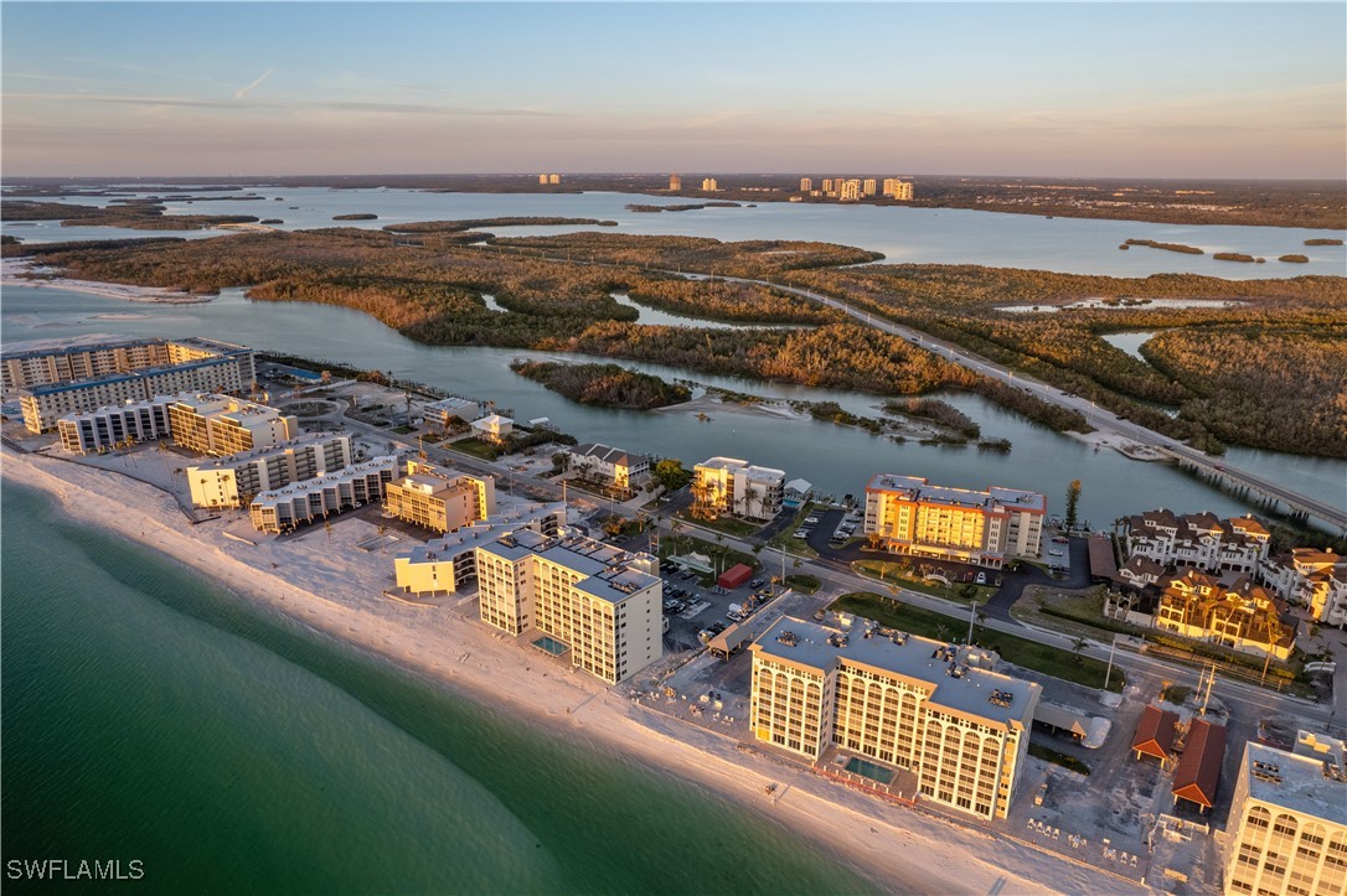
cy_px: 448
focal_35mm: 22
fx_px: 823
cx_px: 674
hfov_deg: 78.6
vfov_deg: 57.2
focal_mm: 8.38
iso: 110
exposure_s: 1/320
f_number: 2.8
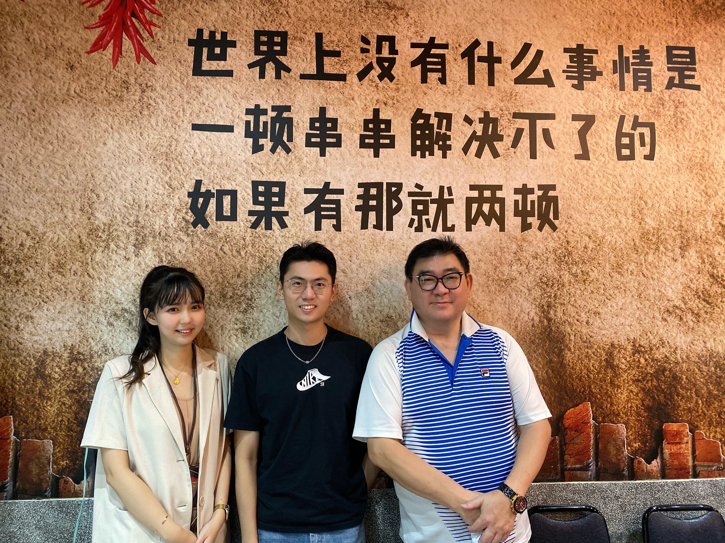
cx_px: 362
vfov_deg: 53.1
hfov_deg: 67.3
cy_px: 272
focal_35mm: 26
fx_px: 545
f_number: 1.8
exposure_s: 1/60
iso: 320
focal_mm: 4.25
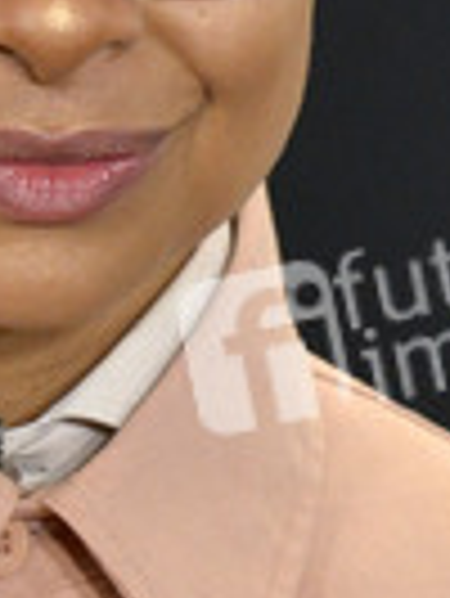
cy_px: 103
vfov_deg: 3.4
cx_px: 2
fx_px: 10002
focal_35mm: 578
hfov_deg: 2.6
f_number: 6.3
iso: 3200
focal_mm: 200
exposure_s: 1/250
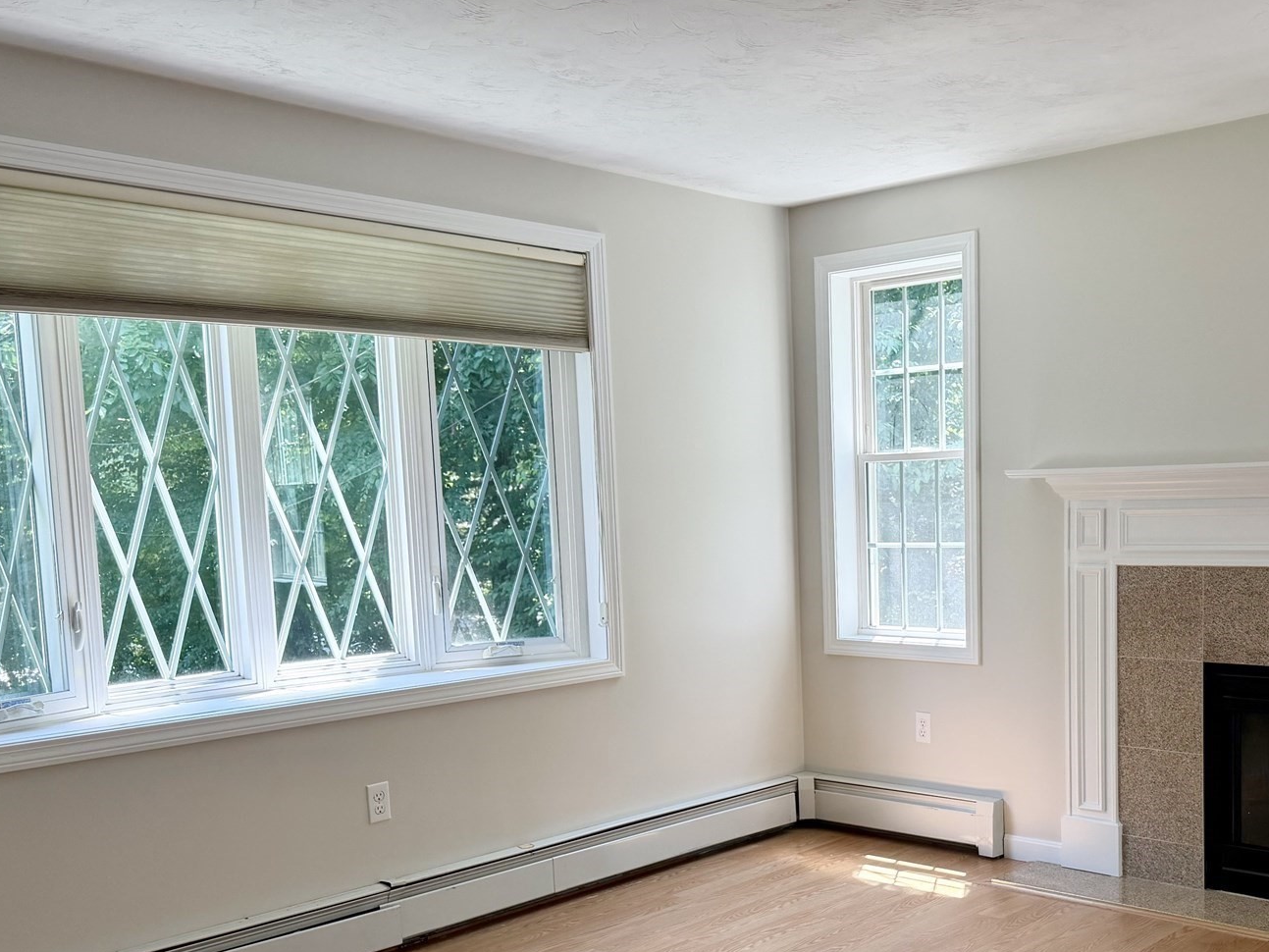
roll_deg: +0.9
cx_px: 836
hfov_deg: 48.2
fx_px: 1393
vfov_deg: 37.3
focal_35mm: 38
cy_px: 641
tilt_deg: -6.3
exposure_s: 1/120
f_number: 1.78
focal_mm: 6.76
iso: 100
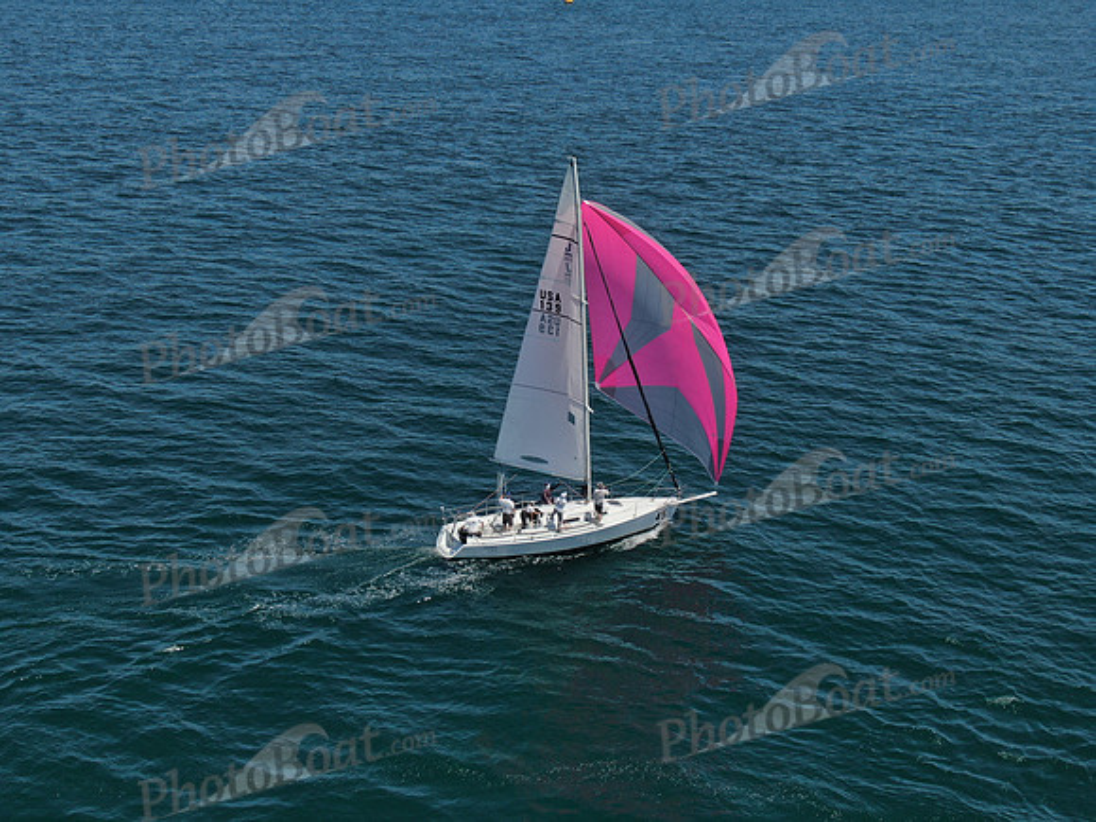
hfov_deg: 39.7
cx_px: 548
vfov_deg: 30.3
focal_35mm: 48
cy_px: 411
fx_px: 1520
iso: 100
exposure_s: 1/1000
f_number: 3.8
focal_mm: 8.6
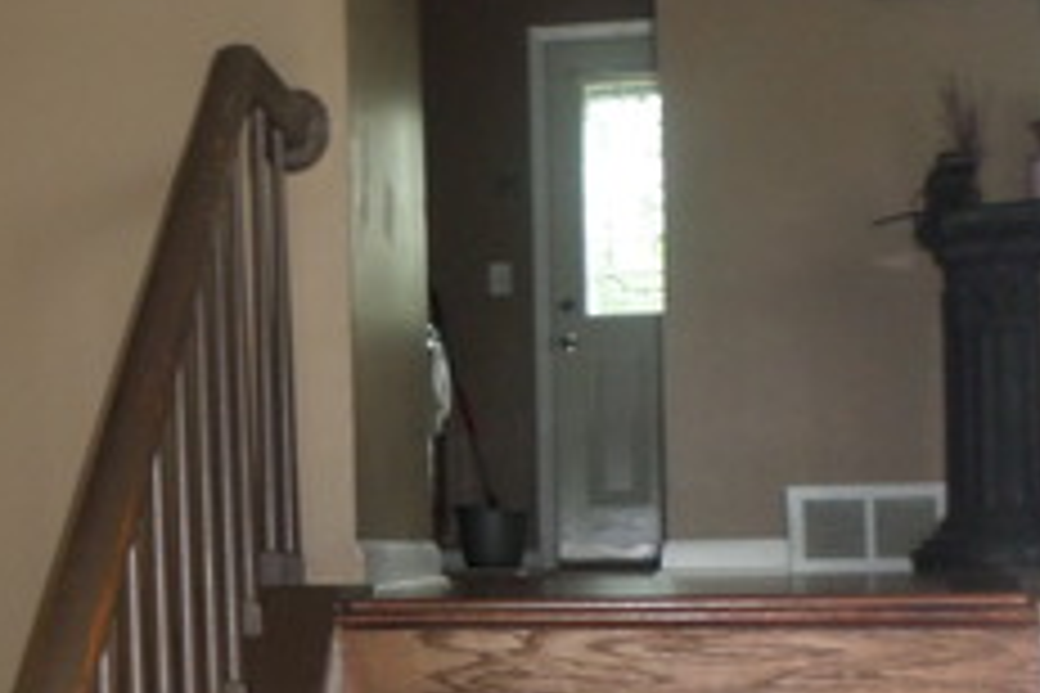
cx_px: 117
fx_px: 2080
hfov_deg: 27.2
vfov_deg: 18.9
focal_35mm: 72
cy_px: 446
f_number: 2.5
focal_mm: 4.5
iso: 200
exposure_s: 1/30
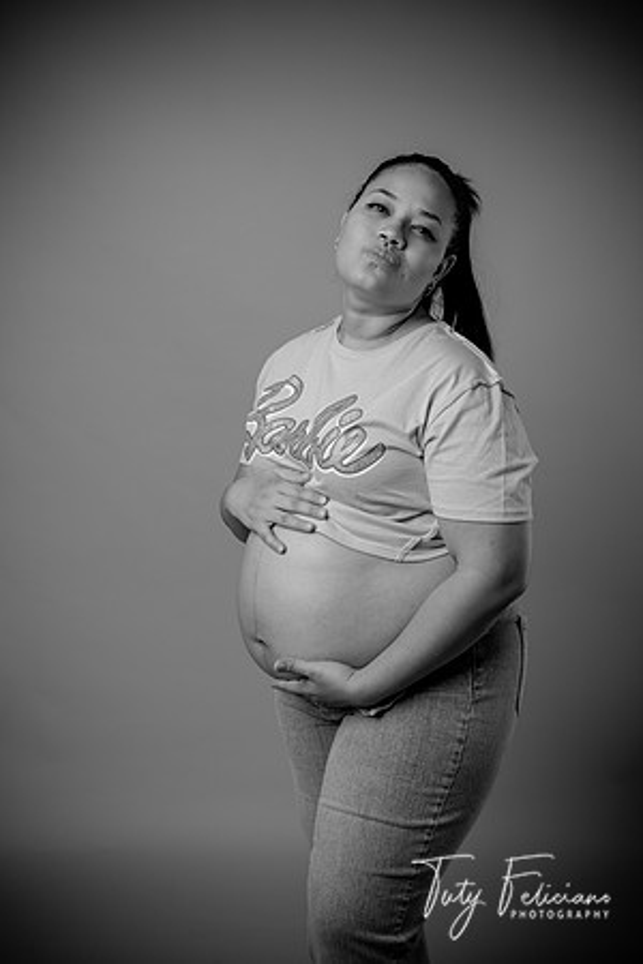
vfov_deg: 41.1
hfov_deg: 28.1
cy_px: 482
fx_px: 1286
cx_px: 322
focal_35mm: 48
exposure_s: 1/100
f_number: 5
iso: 125
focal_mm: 48
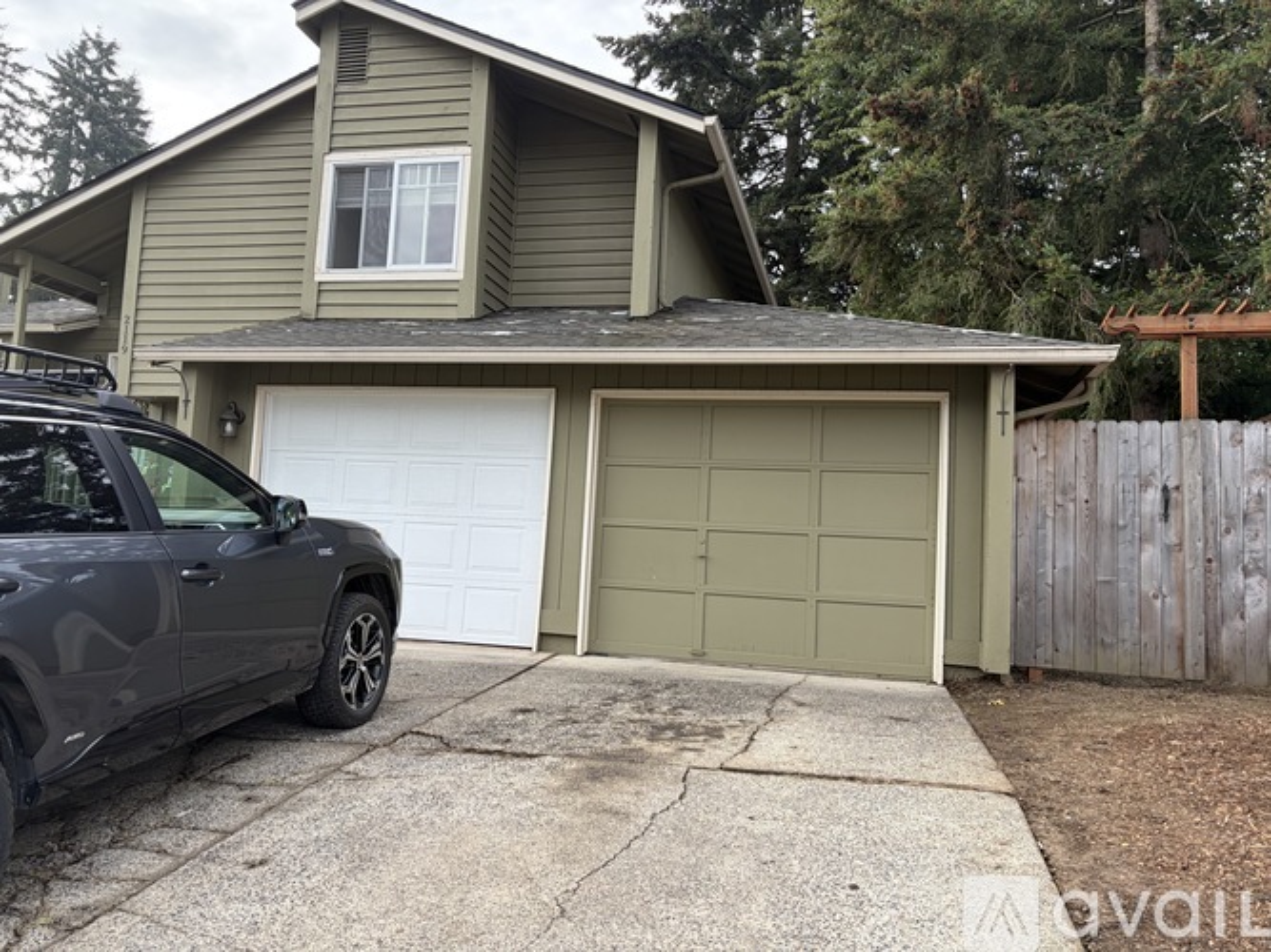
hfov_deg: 67.3
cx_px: 636
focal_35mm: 26
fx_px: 954
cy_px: 476
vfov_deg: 53.0
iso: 50
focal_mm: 5.96
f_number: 1.6
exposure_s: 1/515
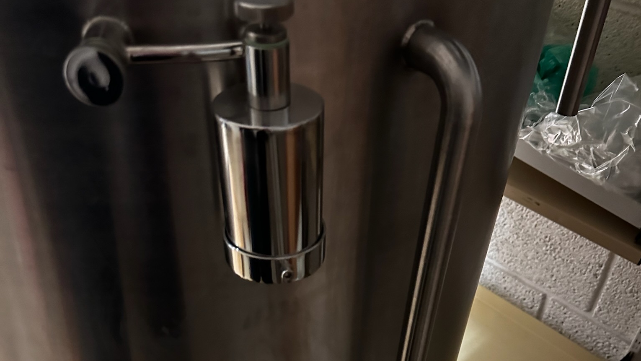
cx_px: 321
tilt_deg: -47.0
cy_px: 372
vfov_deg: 30.9
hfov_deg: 56.6
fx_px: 595
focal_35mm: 35
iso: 1000
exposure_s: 1/25
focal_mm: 6.86
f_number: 1.78
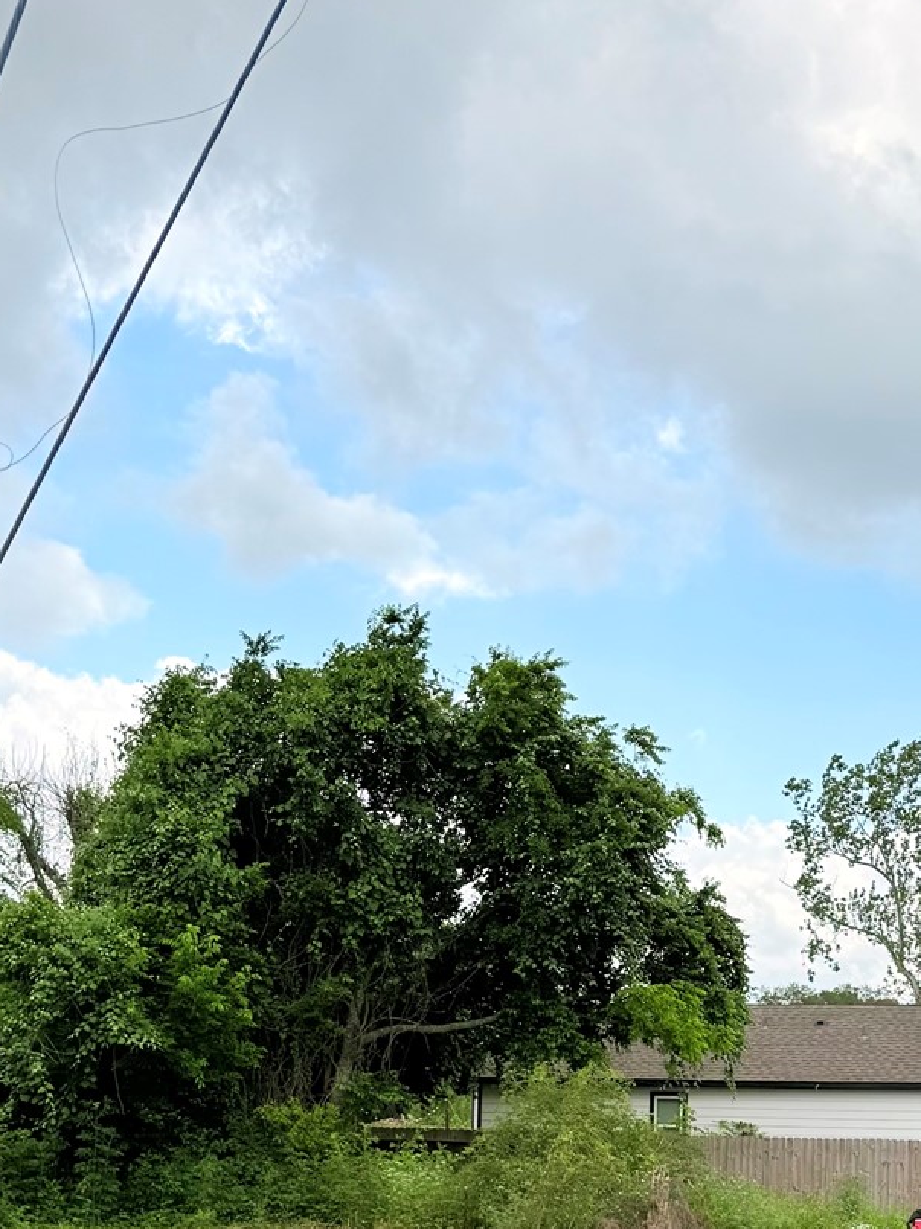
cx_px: 666
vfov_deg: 29.4
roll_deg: -1.3
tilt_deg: -0.3
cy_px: 1253
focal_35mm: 61
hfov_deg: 23.8
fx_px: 2165
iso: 80
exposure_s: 1/4167
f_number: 1.78
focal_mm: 6.76
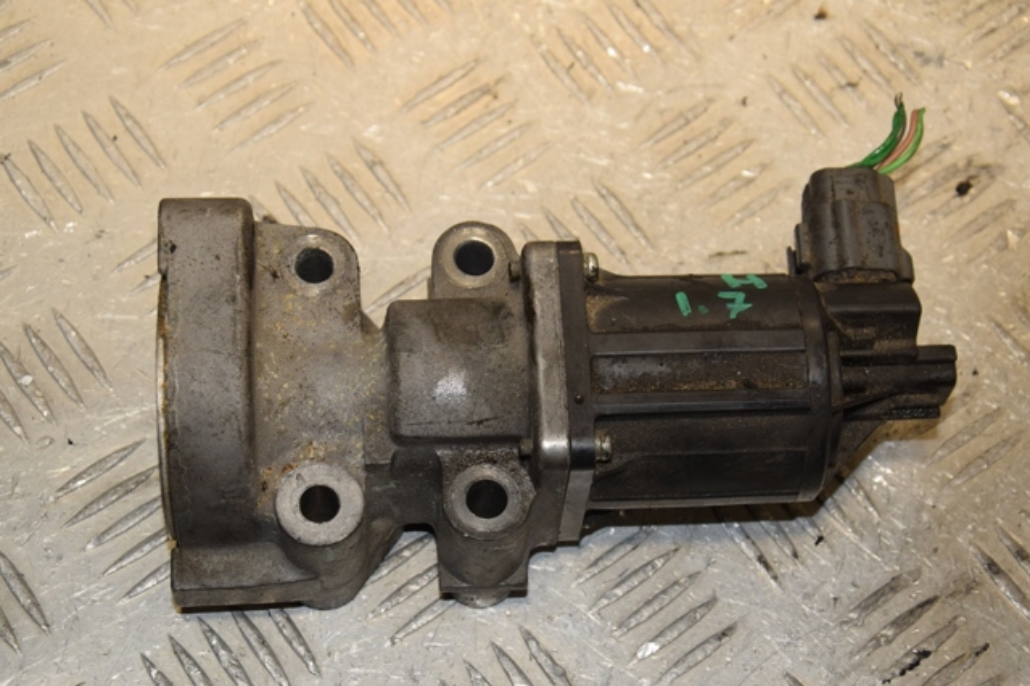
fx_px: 2488
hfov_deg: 23.4
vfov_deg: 15.7
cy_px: 343
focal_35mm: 87
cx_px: 515
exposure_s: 1/200
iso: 800
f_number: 8
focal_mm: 58
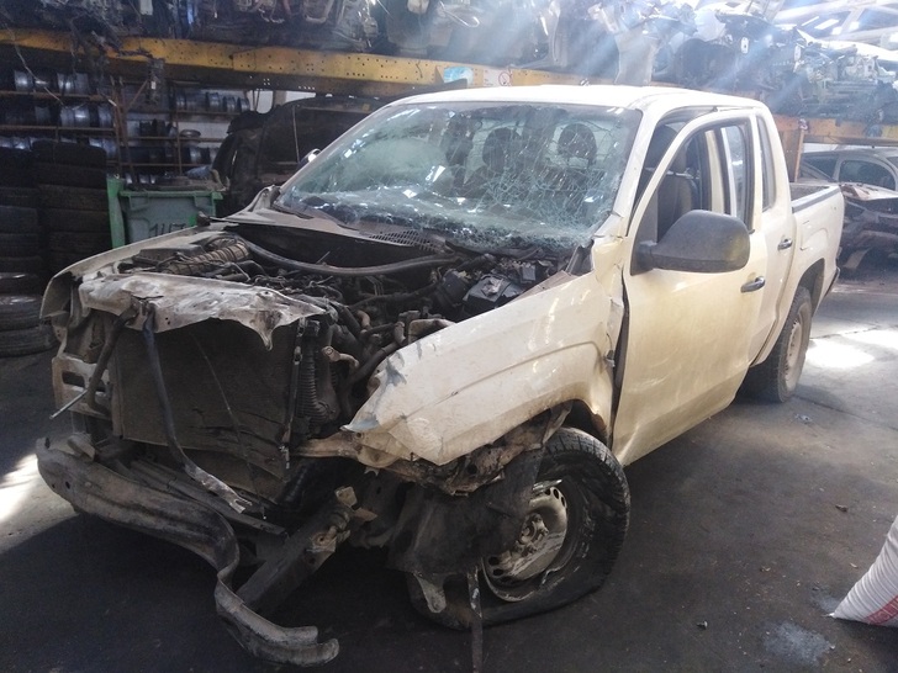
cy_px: 336
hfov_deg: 67.3
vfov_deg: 53.1
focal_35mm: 26
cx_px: 449
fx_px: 674
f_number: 2.2
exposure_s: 1/30
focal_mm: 3.46
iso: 384
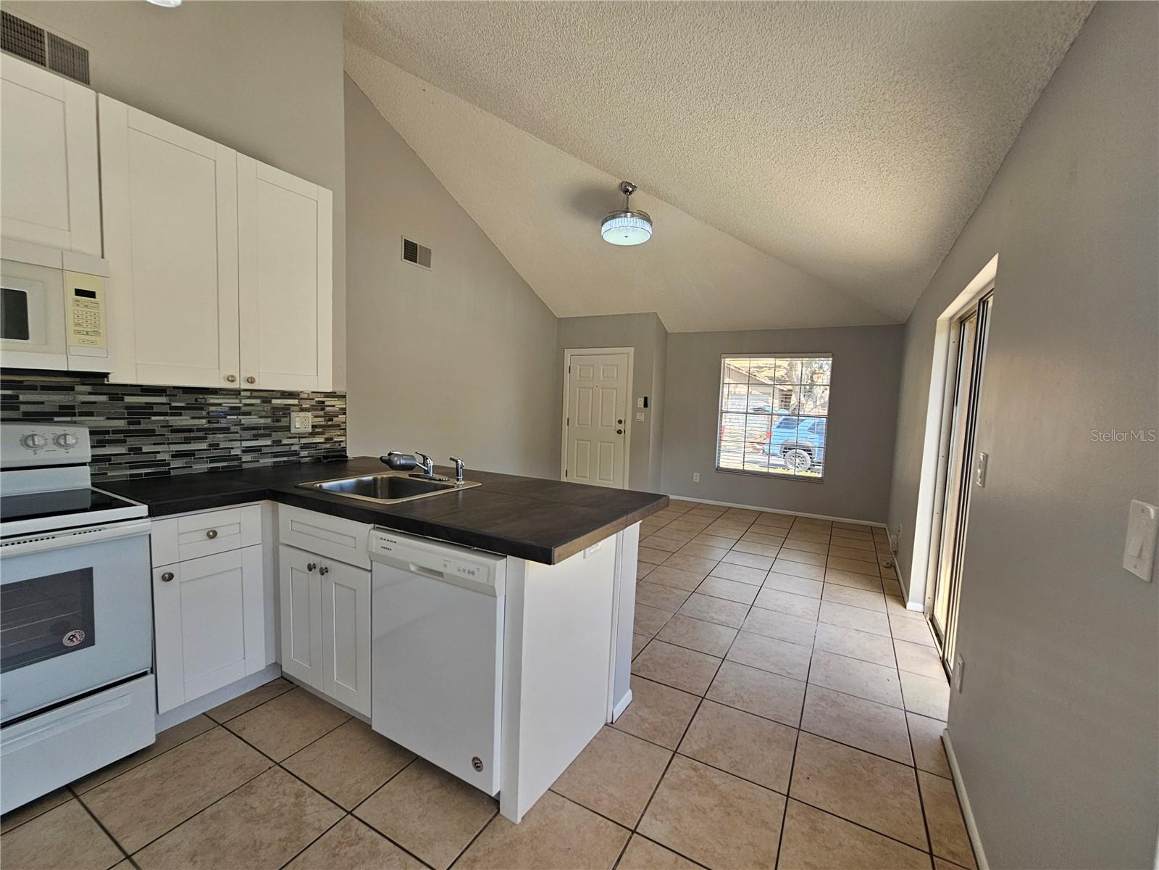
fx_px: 435
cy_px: 435
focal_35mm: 13
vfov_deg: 89.9
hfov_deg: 106.2
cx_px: 580
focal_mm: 2.2
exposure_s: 1/120
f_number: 2.2
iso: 64
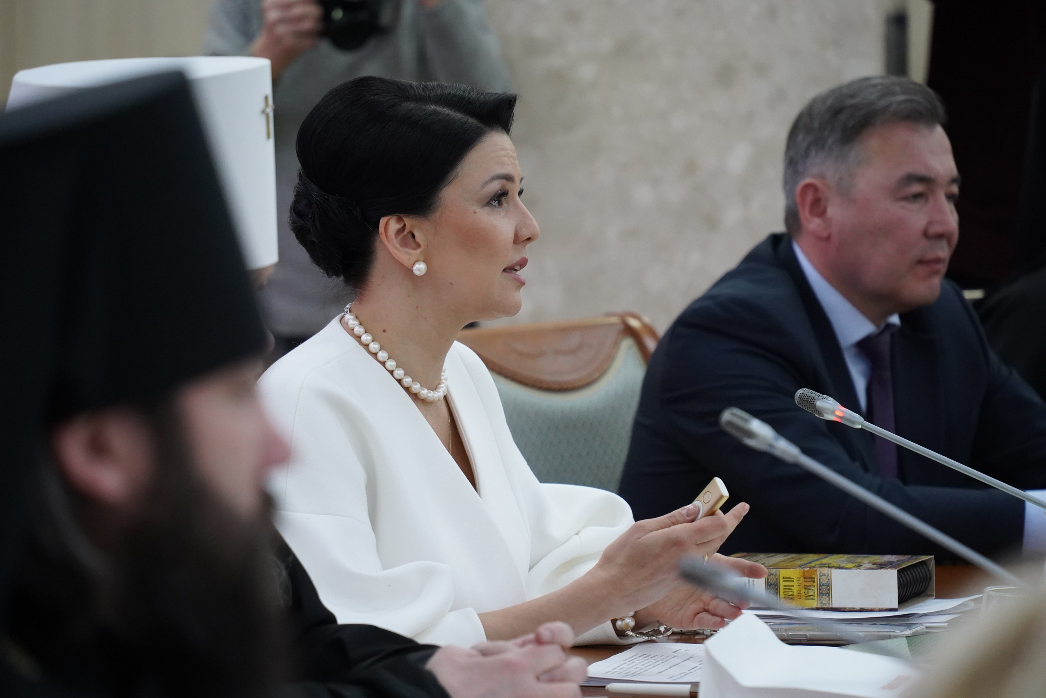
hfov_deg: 10.3
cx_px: 523
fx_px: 5811
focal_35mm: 200
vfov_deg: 6.9
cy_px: 349
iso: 6400
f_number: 5.6
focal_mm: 200
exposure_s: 1/160
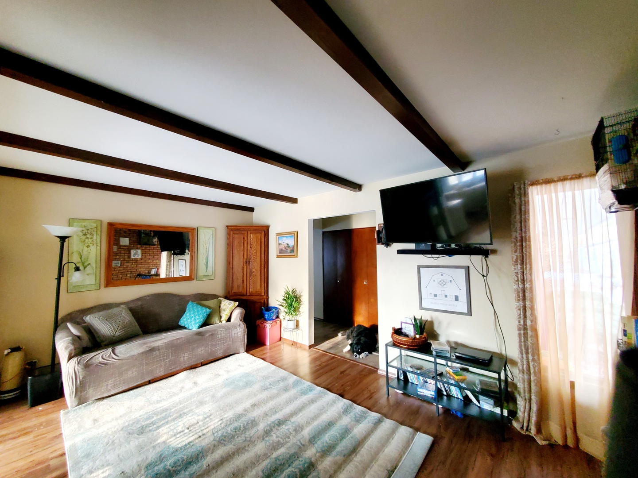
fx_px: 240
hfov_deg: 106.2
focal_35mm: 13
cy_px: 239
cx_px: 319
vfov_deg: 89.9
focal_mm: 1.8
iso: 800
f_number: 2.2
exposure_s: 1/30
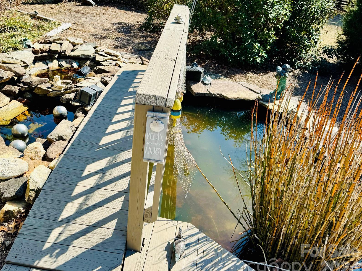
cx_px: 142
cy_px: 112
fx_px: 324
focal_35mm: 31
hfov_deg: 57.8
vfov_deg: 45.2
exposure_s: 1/2252
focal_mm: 6.86
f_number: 1.78
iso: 80
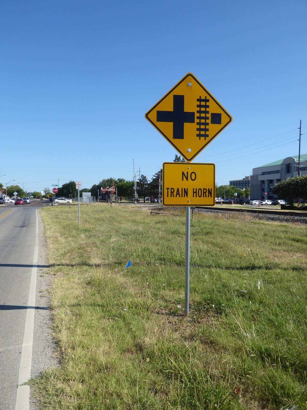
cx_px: 154
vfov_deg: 61.7
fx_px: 343
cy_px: 205
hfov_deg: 48.2
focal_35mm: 29
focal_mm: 5
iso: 80
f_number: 3.5
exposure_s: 1/800
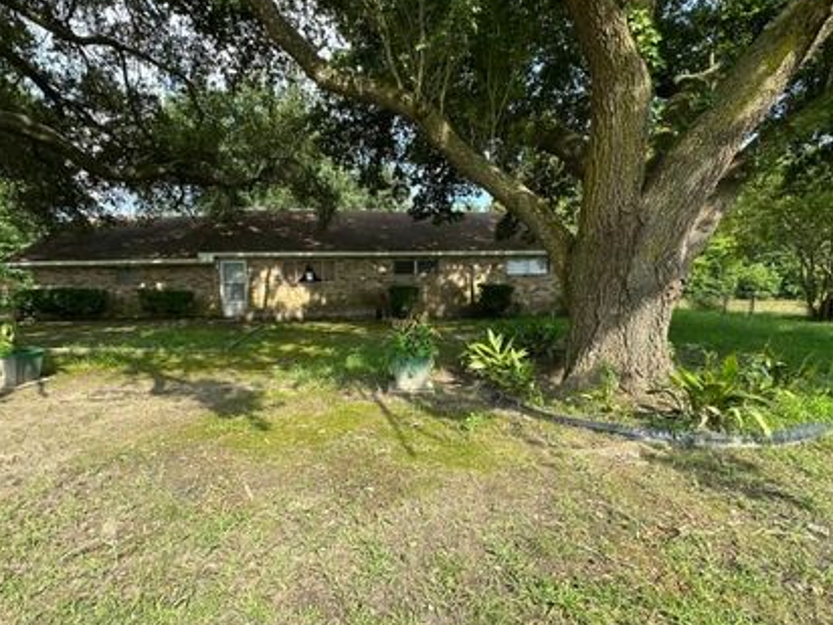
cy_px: 317
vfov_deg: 74.7
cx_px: 368
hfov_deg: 90.6
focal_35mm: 17
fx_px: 409
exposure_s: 1/626
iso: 40
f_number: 2.2
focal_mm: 2.22
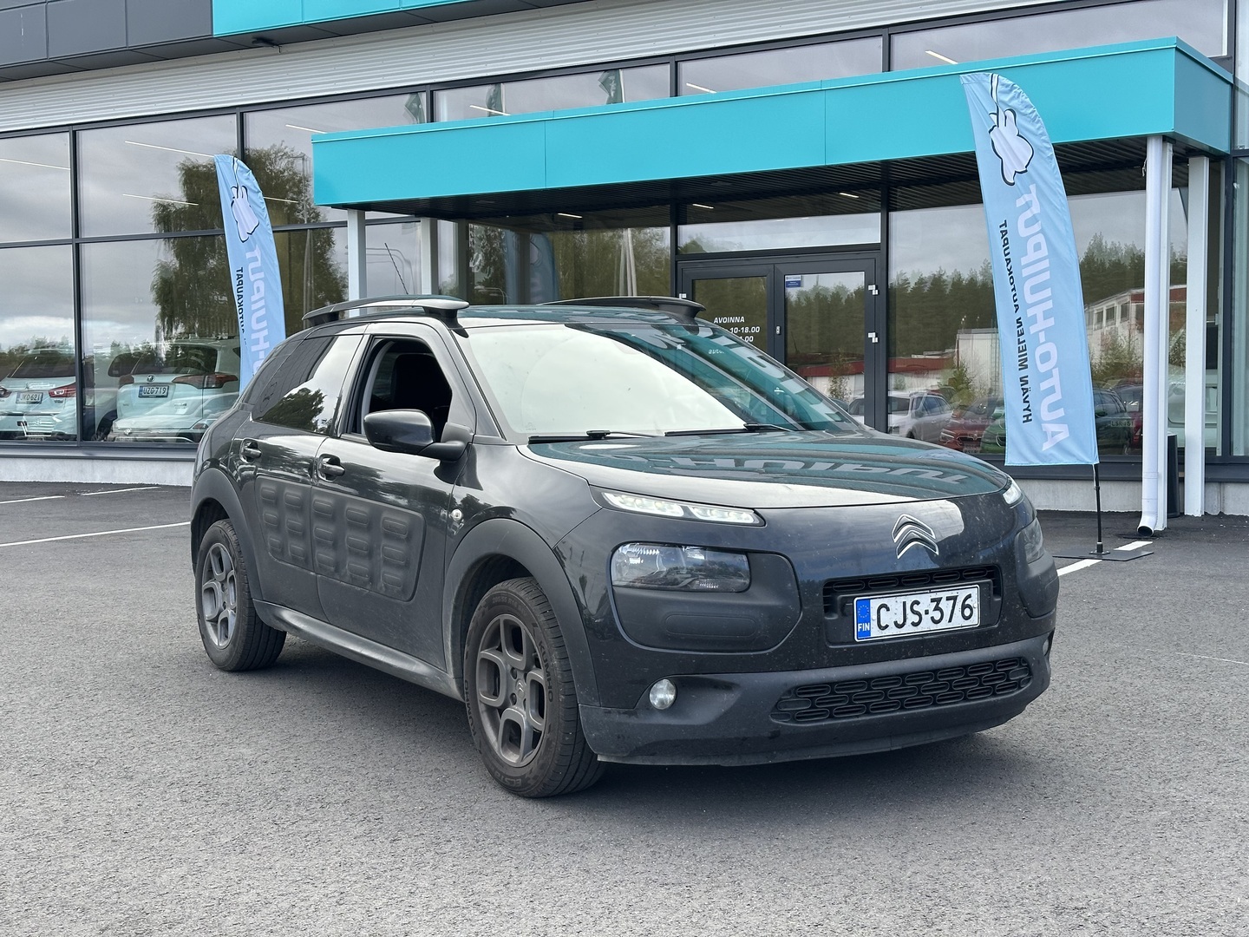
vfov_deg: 30.3
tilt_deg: -1.6
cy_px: 468
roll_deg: +0.3
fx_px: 1732
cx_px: 624
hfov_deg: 39.7
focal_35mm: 48
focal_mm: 6.86
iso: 64
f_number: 1.78
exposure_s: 1/623
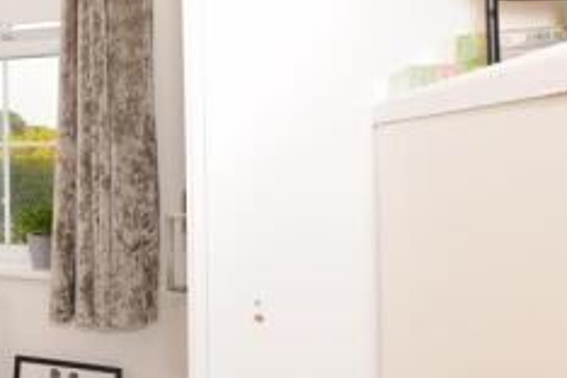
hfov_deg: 33.6
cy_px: 142
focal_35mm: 42
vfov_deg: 31.8
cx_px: -172
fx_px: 661
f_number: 16
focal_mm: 10
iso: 400
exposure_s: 1/200
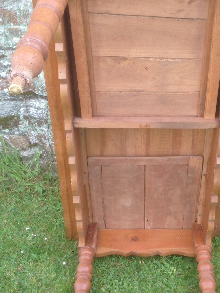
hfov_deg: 25.9
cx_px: 154
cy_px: 142
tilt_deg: -30.1
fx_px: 475
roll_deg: -1.9
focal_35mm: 56
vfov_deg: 34.4
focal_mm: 4.12
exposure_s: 1/123
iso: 50
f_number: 2.4
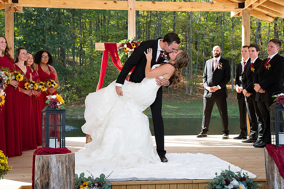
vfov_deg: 27.5
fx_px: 386
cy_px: 96
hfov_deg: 40.4
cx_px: 147
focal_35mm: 49
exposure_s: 1/250
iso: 320
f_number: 4
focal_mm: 45
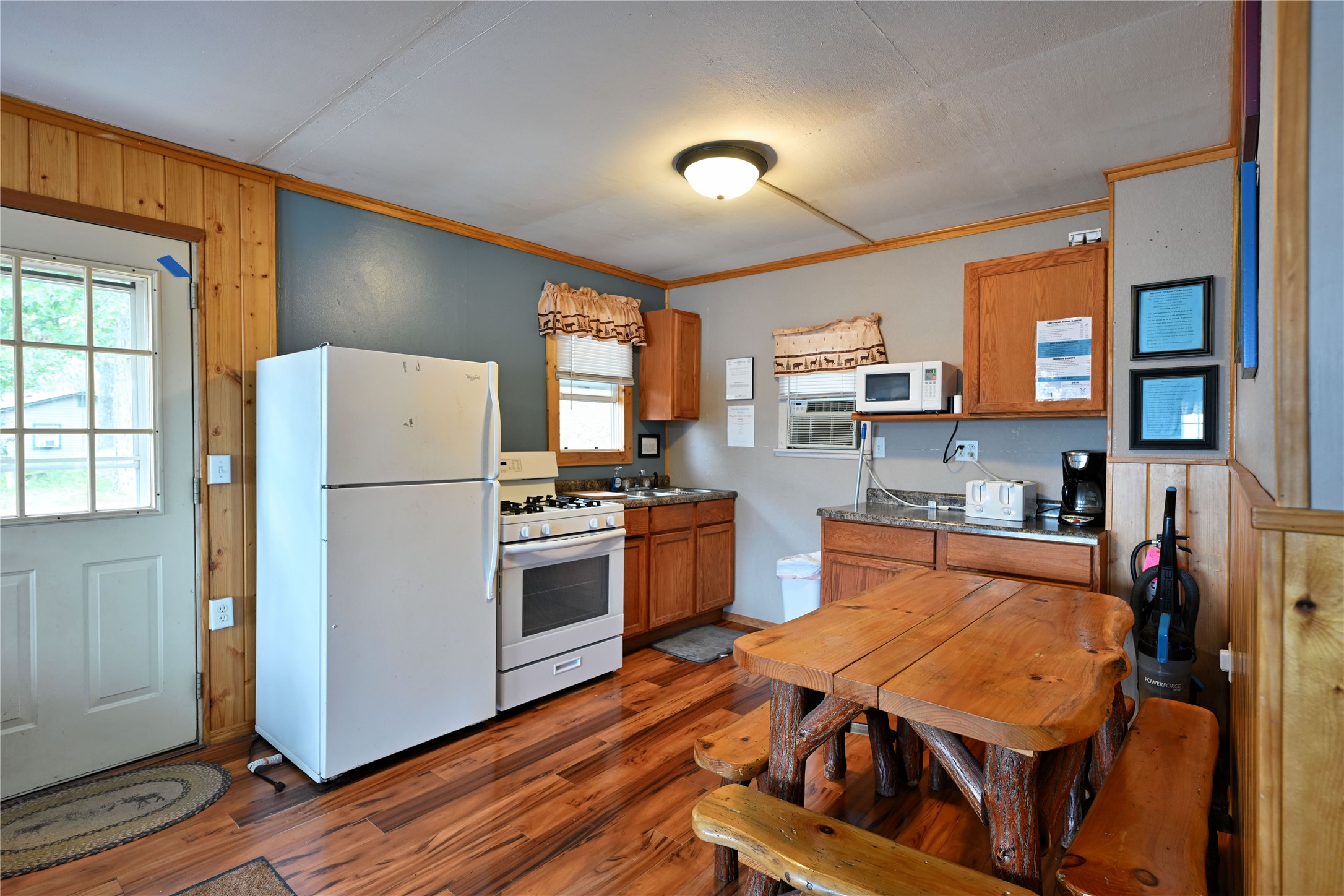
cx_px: 672
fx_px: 653
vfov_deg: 68.9
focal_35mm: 18
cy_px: 448
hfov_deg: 91.6
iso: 400
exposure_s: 1/10
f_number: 5.6
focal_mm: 17.5
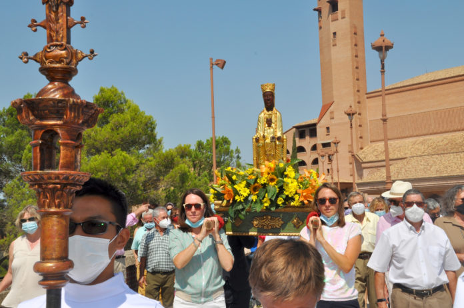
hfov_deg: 35.1
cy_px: 154
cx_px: 232
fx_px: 734
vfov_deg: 23.7
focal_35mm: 57
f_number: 20
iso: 200
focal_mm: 38
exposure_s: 1/200
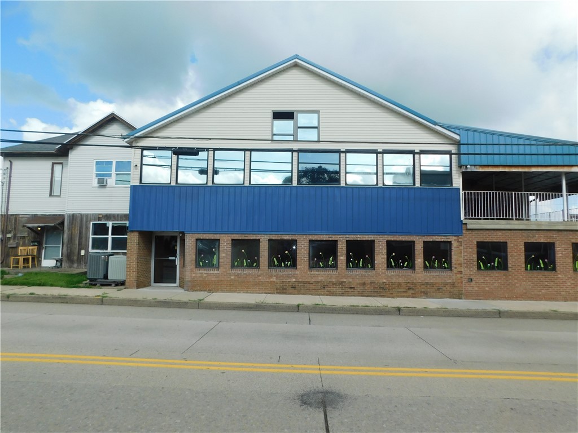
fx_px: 384
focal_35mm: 23
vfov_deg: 58.9
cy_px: 216
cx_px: 289
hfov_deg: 73.9
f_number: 3
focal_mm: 4
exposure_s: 1/1250
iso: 125
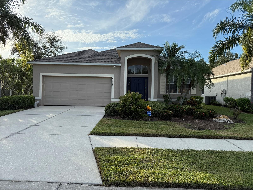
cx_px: 126
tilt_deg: +0.0
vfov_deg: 56.8
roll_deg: +1.3
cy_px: 95
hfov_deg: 71.6
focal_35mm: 24
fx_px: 175
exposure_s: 1/2370
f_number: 1.78
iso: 80
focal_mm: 6.76
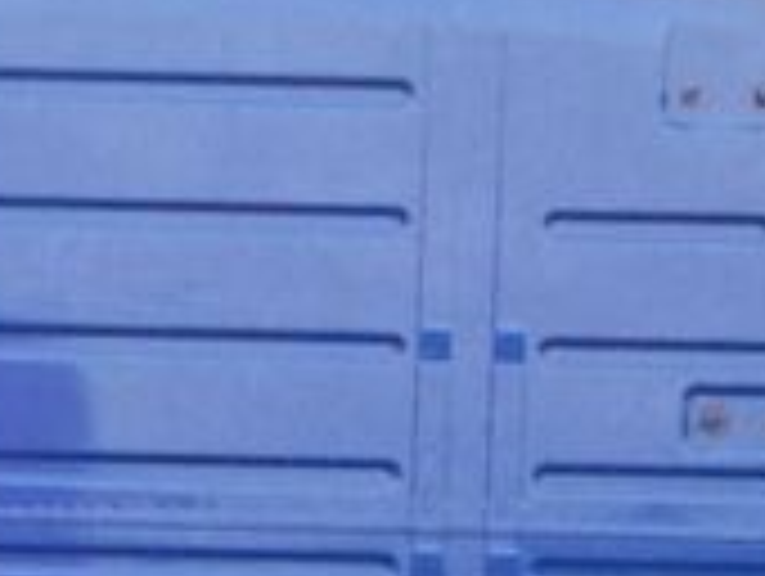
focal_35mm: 109
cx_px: 4
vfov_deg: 13.0
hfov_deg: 17.6
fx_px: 2412
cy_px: 832
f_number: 3.3
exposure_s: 1/25
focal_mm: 4.1
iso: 160
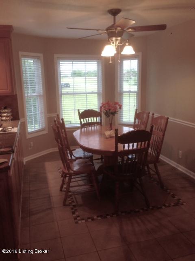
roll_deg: +1.4
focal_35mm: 33
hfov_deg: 42.9
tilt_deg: -8.7
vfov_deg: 55.4
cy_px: 130
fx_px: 248
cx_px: 98
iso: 80
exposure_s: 1/20
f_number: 2.4
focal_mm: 4.12
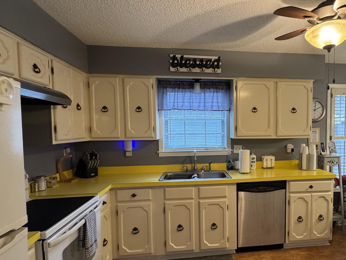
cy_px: 144
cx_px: 222
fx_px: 230
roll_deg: +0.7
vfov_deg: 58.7
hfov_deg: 72.3
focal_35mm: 23
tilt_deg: -4.5
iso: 400
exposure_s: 1/60
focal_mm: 2.22
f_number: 2.2
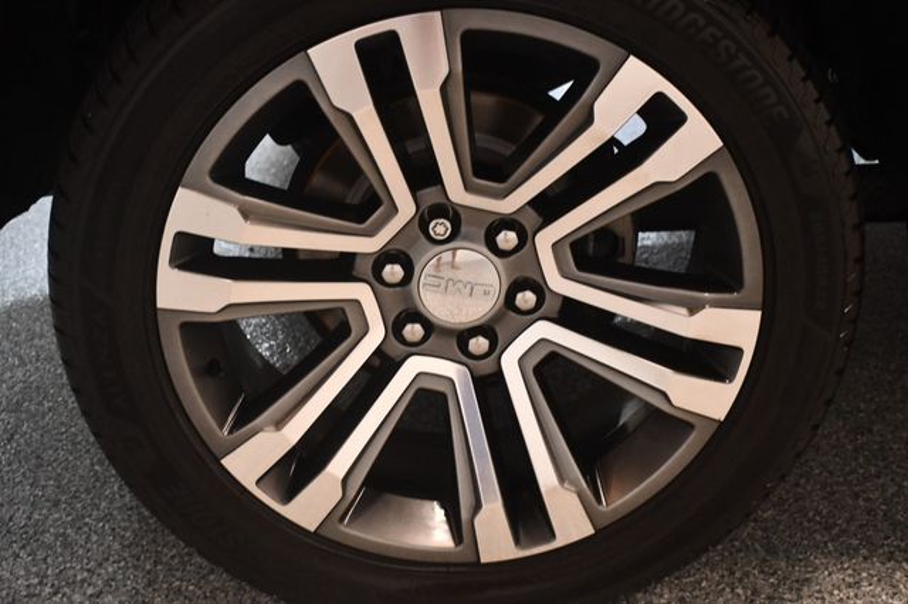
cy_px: 302
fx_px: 1588
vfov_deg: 21.5
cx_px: 454
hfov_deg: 31.9
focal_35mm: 63
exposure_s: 1/100
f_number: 4.5
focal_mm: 42
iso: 3200
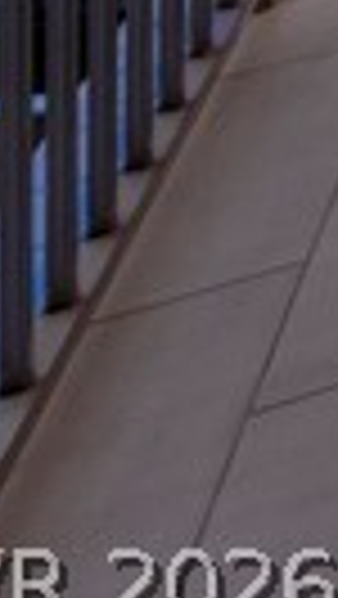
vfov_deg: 12.5
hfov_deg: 4.5
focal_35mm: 120
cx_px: 2312
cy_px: -971
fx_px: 1908
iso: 800
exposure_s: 1.3
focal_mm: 14
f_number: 10
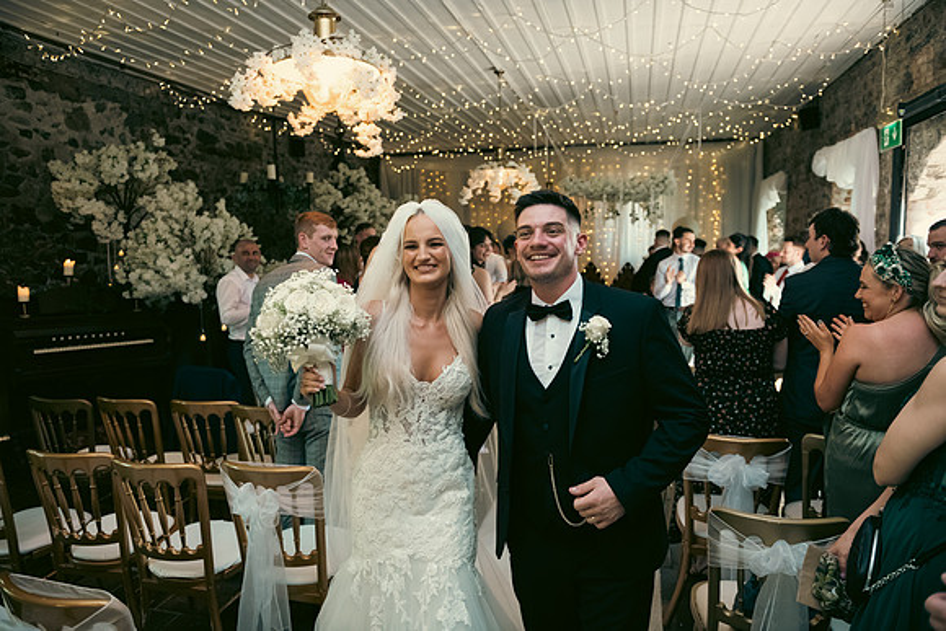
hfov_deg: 73.7
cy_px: 316
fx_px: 631
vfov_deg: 53.2
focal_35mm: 24
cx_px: 473
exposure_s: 1/160
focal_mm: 24
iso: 1250
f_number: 3.5
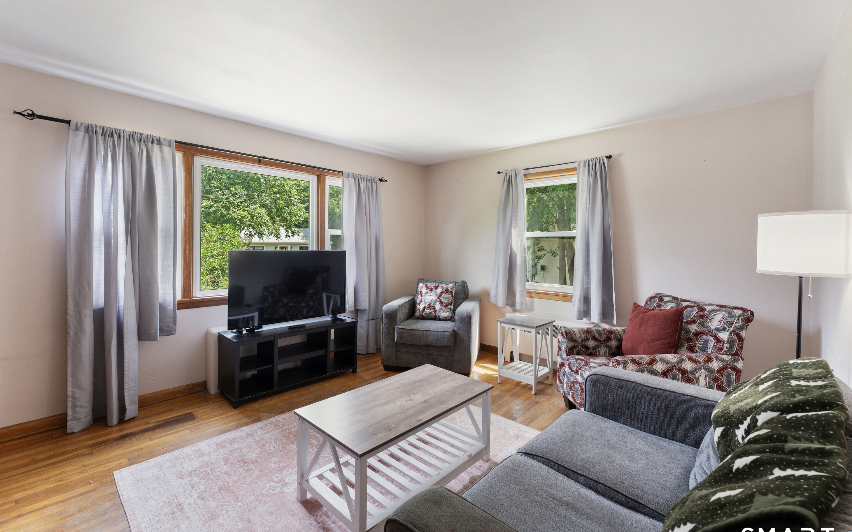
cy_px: 253
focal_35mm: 15
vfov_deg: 74.7
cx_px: 427
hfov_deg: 101.5
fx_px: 348
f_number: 8
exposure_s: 1/5
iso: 800
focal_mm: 14
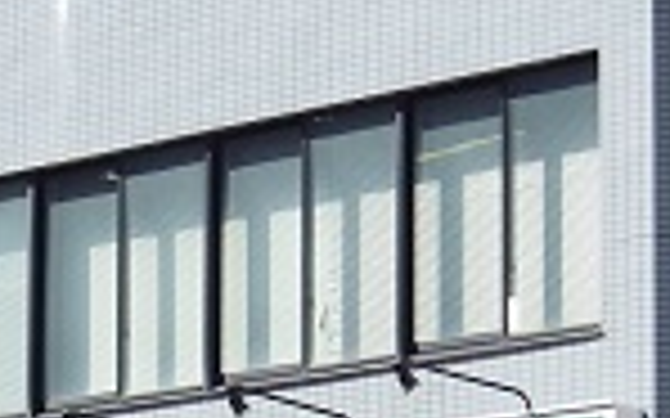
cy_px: 751
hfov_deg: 7.8
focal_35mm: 268
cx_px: 135
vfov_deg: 4.8
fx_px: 4892
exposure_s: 1/320
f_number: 4
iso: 100
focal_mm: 10.7
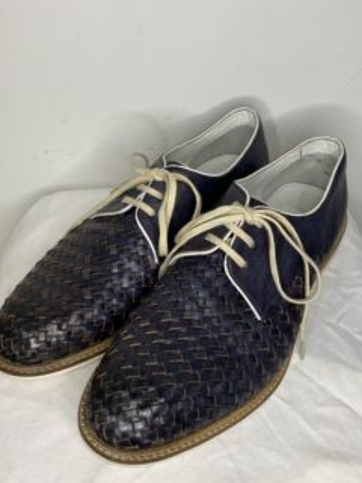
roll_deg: +2.2
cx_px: 187
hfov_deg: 40.7
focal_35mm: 35
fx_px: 488
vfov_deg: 52.6
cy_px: 220
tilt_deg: -41.1
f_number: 1.8
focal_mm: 3.99
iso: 80
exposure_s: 1/100
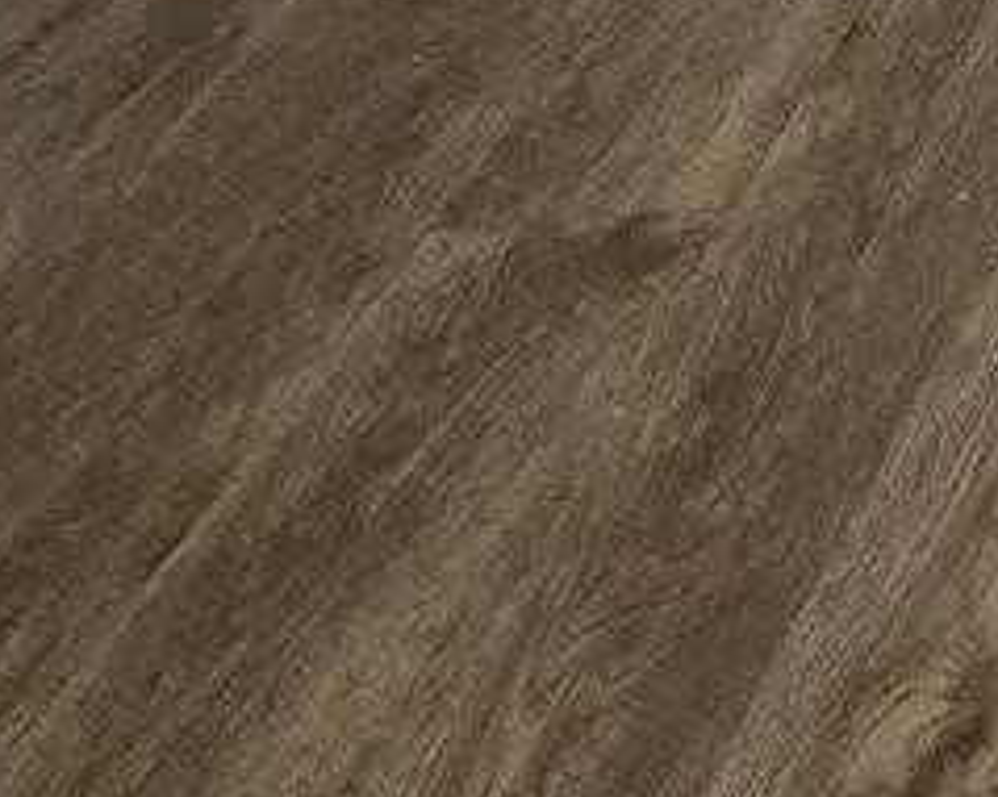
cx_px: 2418
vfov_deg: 11.6
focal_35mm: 85
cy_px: -1498
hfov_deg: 14.4
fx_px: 2510
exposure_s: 1/56.8
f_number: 2.2
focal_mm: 2.2
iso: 640
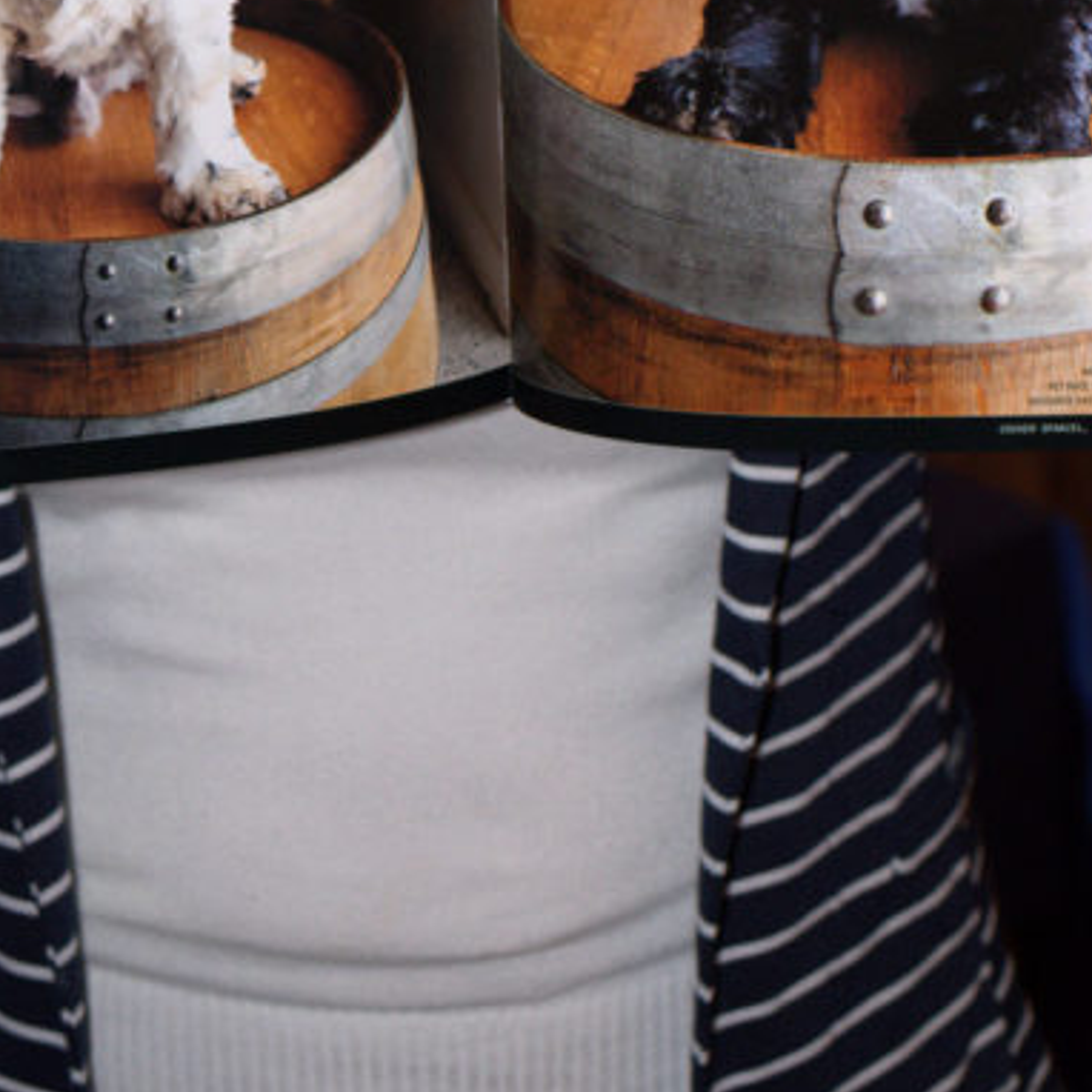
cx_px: 492
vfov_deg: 14.6
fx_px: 4069
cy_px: -343
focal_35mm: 114
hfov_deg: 15.3
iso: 1250
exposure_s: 1/60
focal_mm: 50
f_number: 5.6
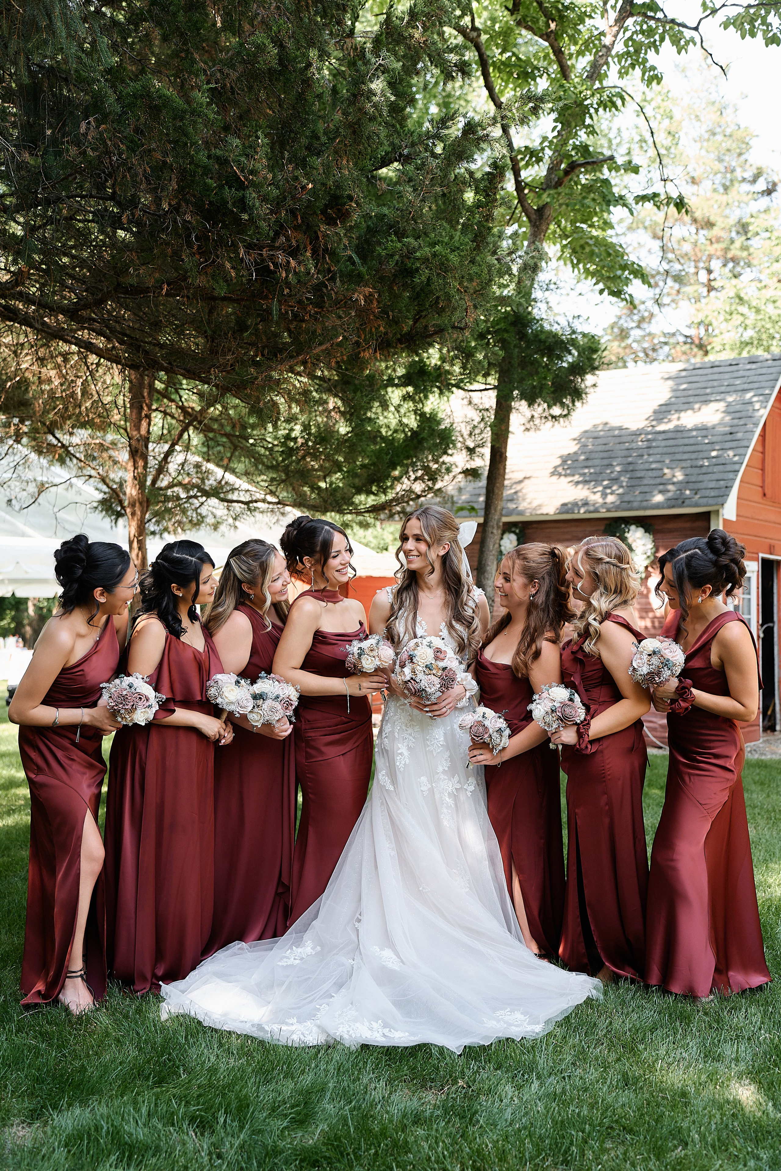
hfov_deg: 34.2
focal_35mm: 39
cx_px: 390
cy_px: 586
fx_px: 1269
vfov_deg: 49.6
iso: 500
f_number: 2.8
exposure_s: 1/400
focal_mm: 39
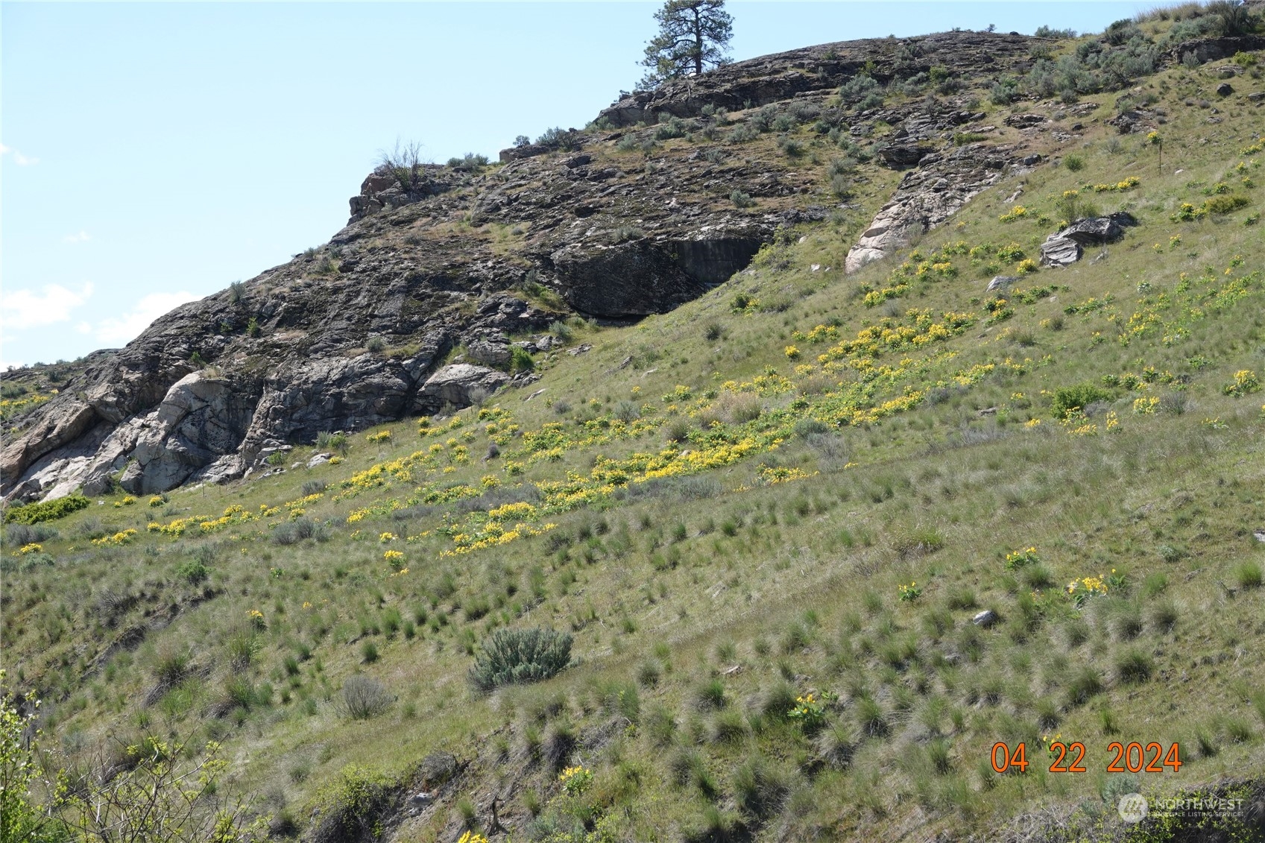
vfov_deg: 14.4
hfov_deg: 21.5
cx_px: 632
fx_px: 3338
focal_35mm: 95
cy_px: 422
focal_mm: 34.68
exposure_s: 1/500
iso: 100
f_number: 4
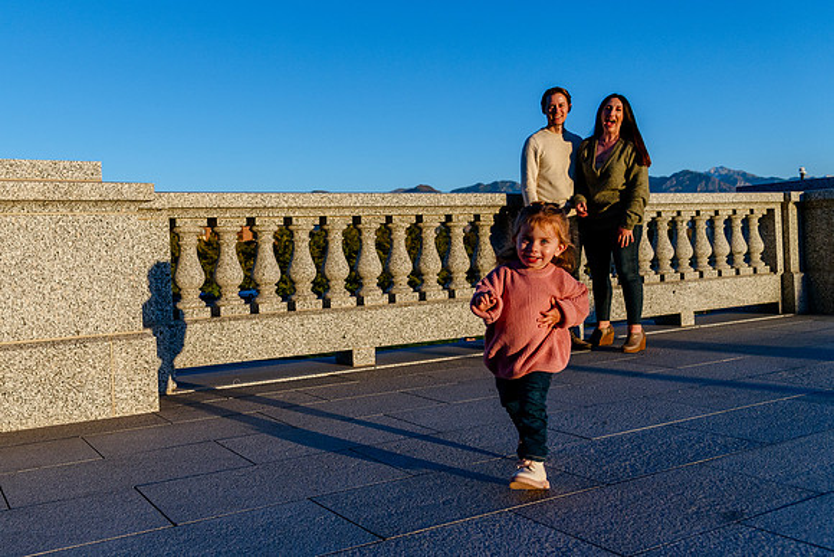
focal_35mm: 33
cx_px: 327
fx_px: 774
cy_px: 248
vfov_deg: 39.5
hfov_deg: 56.1
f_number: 4
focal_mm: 24
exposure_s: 1/5000
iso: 500
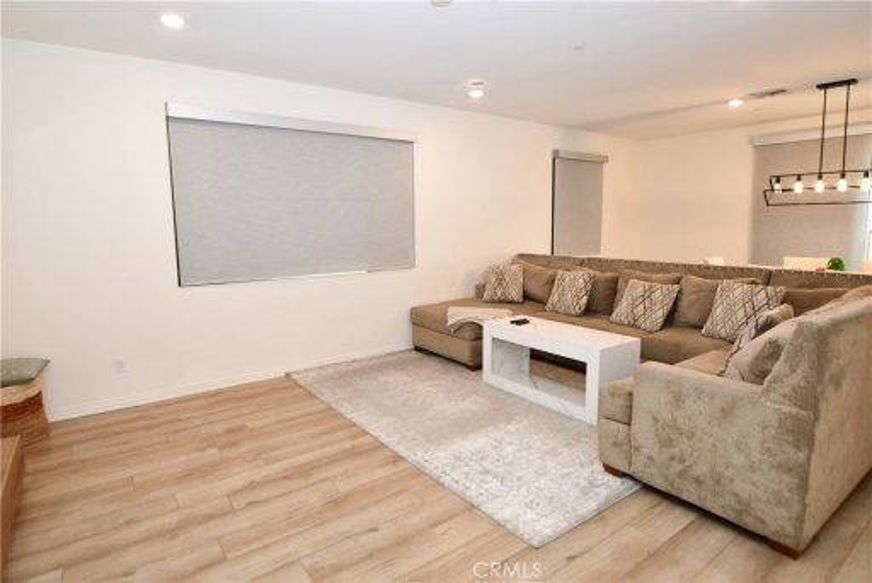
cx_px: 436
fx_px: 436
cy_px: 292
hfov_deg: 90.0
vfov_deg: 67.5
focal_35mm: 18
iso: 450
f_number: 4
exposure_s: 1/60
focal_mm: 12
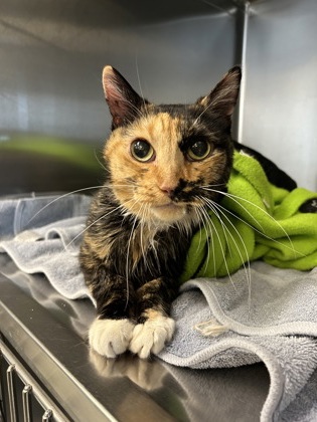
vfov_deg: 67.3
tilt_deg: -9.0
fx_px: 317
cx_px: 158
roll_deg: -0.6
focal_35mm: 26
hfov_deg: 53.1
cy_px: 211
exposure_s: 1/60
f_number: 1.5
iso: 250
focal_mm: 5.7
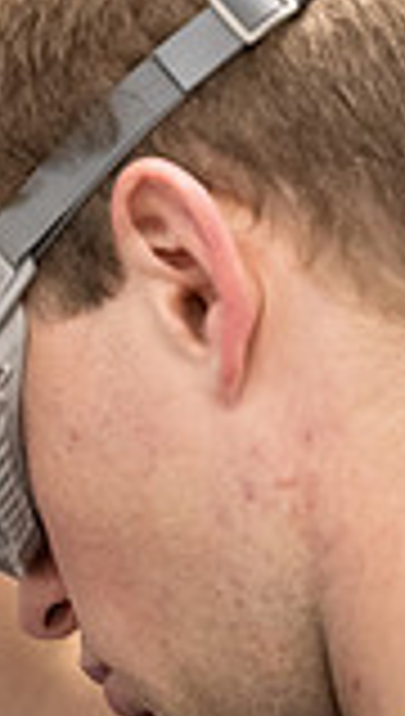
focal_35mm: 350
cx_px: -348
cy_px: 566
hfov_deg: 3.5
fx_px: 6650
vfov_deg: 6.2
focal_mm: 89
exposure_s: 1/250
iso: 2500
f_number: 4
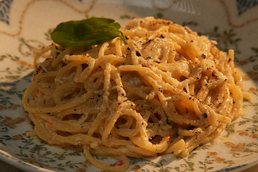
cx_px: 129
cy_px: 86
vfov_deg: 7.6
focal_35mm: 181
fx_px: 1297
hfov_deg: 11.4
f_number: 11
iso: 1250
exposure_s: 1/160
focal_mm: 181
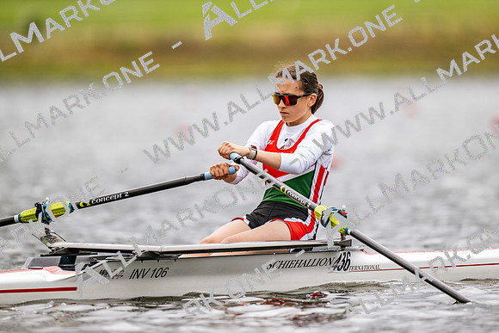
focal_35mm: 600
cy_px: 166
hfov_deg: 3.4
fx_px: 8318
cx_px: 250
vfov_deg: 2.3
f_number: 4
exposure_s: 1/2500
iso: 320
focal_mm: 600
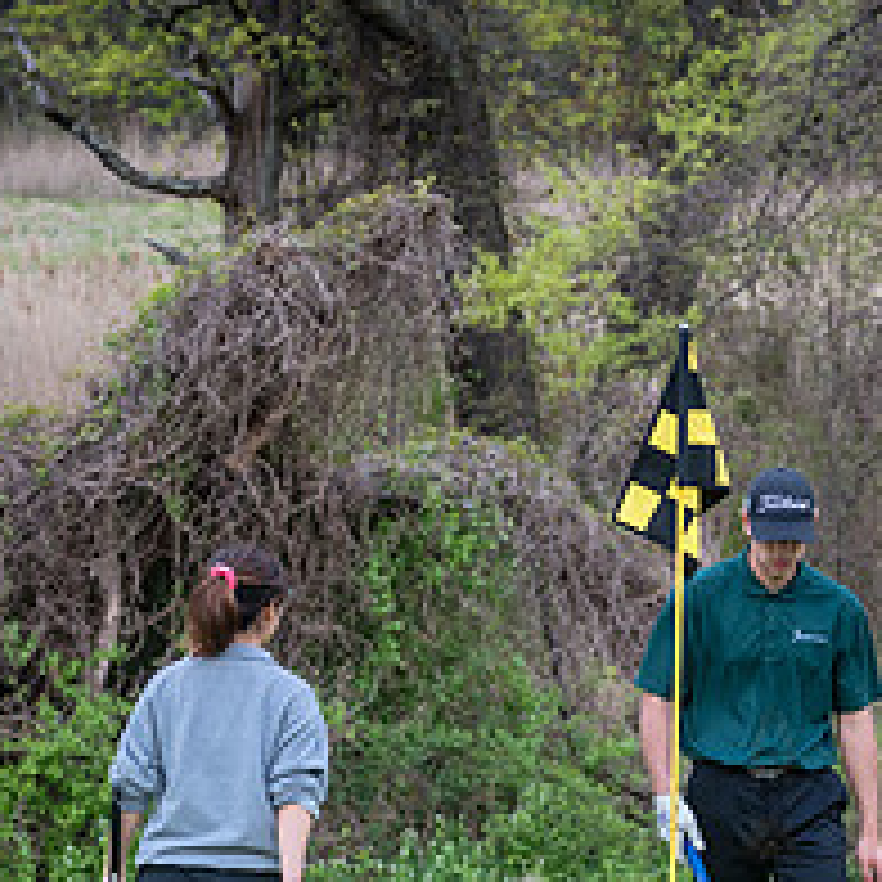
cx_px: 619
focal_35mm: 333
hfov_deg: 5.3
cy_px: 792
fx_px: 9599
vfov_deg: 5.3
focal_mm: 112
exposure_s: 1/400
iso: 400
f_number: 5
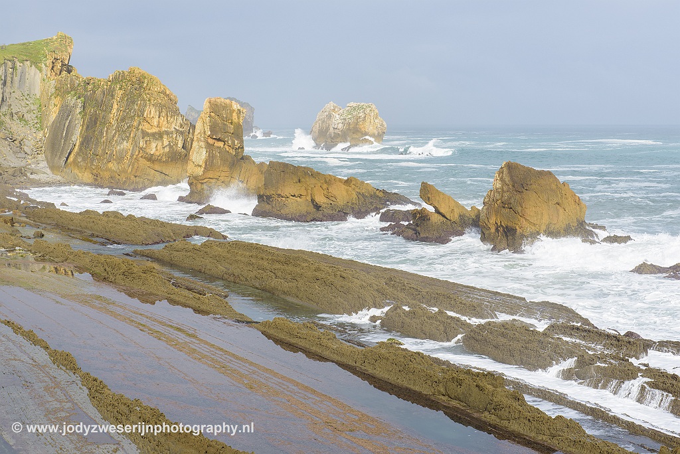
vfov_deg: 19.5
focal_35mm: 70
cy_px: 227
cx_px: 340
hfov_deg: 28.8
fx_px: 1323
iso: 100
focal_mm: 70
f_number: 13
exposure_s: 1/60
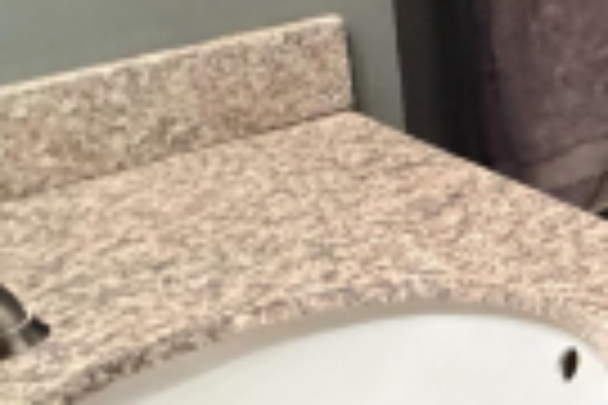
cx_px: 1385
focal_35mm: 72
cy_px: -194
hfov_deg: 16.1
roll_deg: -0.7
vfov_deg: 17.2
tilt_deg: -7.8
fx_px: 1216
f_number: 2.2
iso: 640
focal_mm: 2.22
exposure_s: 1/60
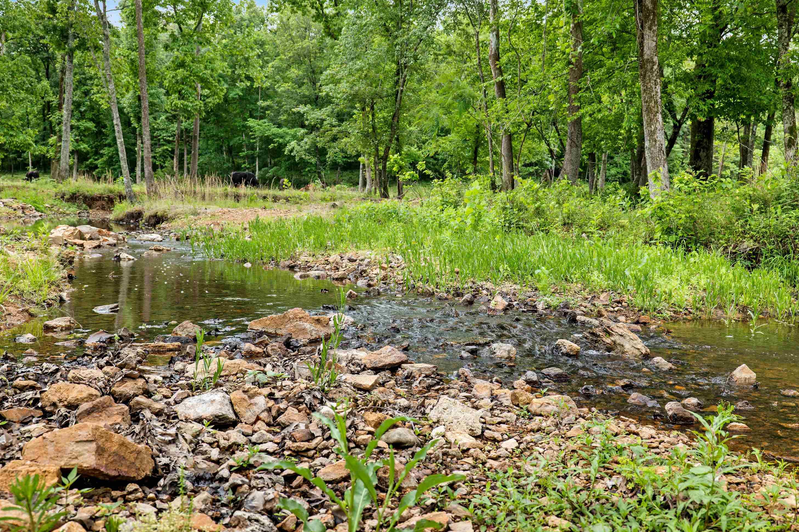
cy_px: 267
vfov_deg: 35.9
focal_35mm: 37
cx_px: 413
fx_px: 821
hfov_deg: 51.9
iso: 200
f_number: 5.6
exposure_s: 1/80
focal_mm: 35
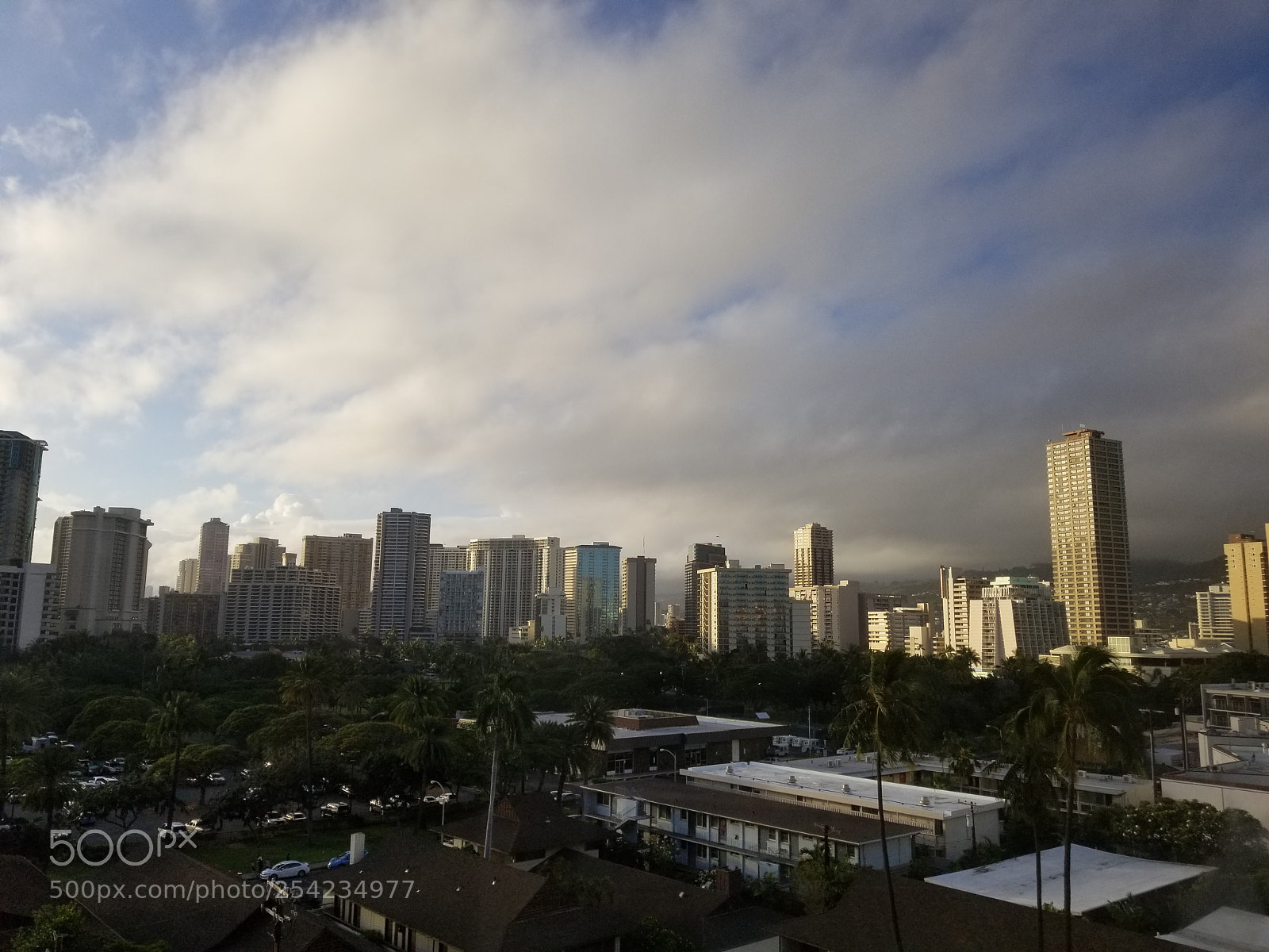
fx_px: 953
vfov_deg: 53.1
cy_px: 476
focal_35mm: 26
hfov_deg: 67.3
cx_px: 634
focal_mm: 4.25
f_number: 1.7
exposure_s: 1/1456
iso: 50
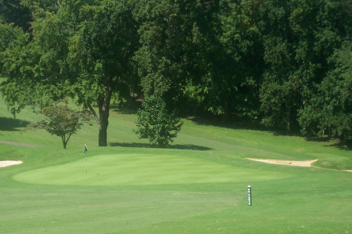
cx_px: 145
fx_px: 1212
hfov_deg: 16.5
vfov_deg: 11.0
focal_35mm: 124
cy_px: 160
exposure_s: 1/320
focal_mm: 15.4
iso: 64
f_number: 4.3
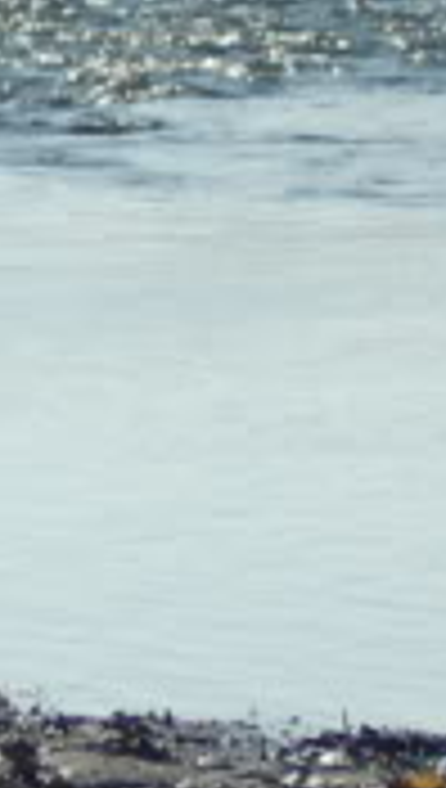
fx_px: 13418
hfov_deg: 1.9
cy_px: -23
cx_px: -439
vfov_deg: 3.4
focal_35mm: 641
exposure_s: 1/2500
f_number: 4
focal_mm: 70
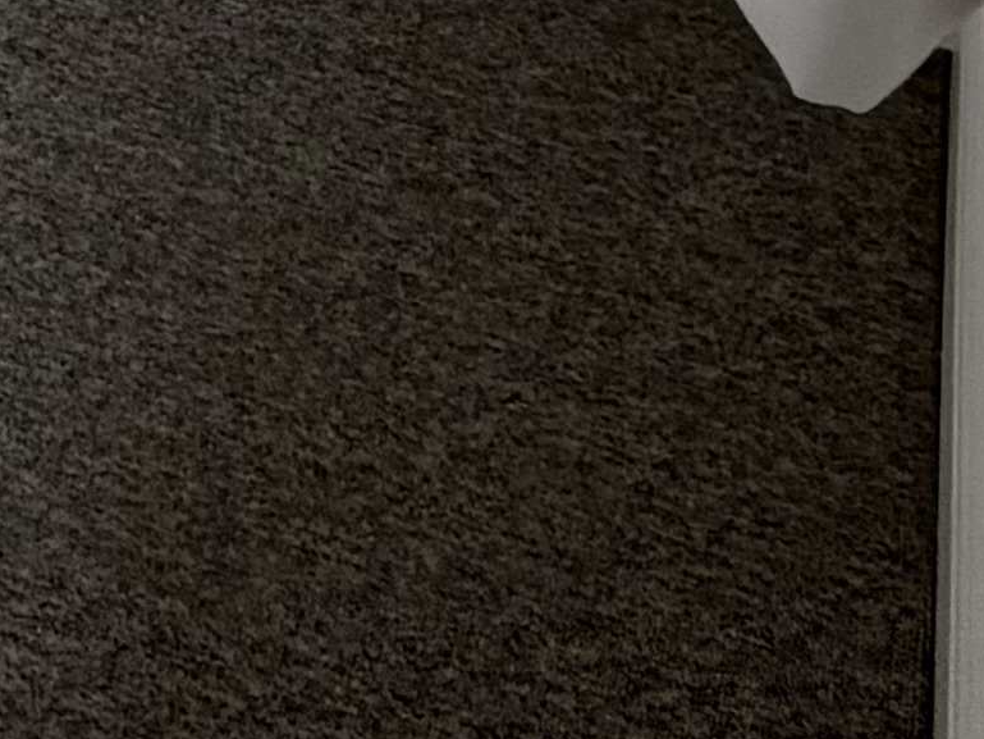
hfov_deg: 14.4
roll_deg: +1.6
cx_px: -1180
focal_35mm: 104
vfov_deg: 11.5
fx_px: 2957
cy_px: -1094
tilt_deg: -14.4
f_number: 2.2
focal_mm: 2.22
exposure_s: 1/121
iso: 64
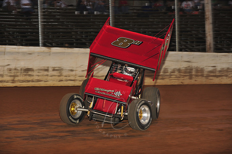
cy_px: 77
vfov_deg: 10.1
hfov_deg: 15.2
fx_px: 869
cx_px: 116
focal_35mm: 135
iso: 640
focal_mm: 135
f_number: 6.3
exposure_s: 1/320
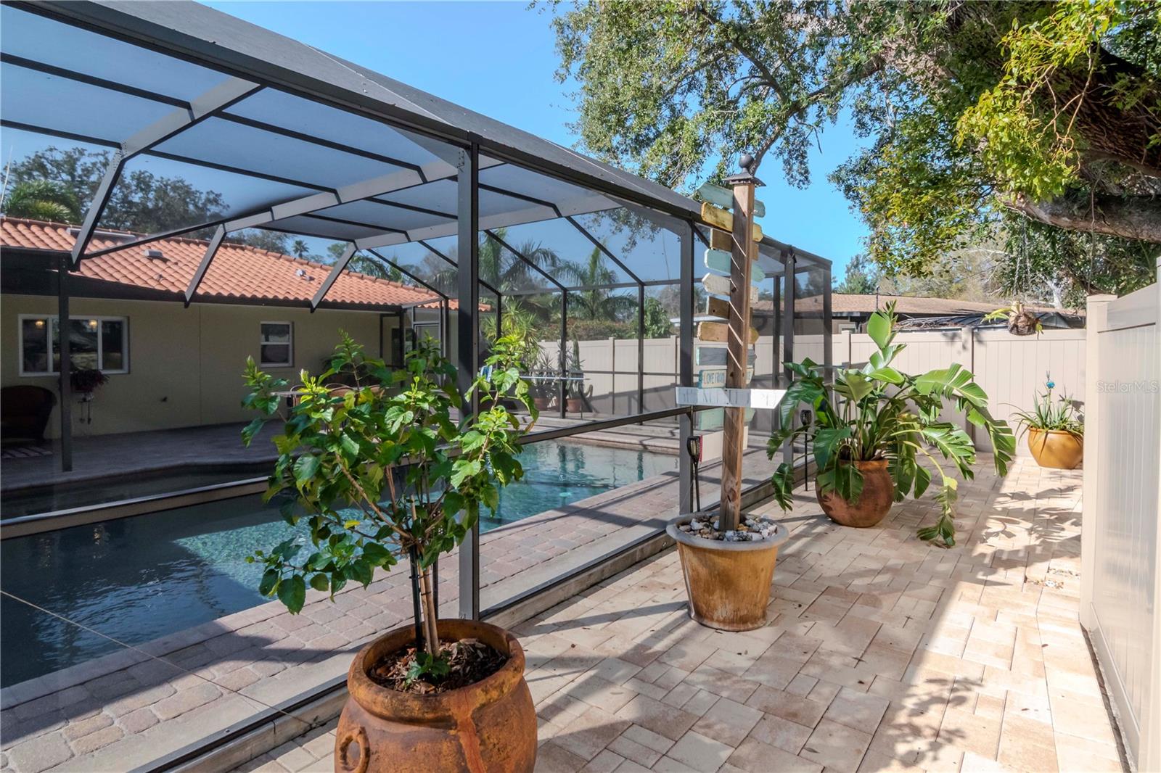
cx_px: 580
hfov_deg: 85.4
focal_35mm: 20
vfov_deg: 63.2
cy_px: 386
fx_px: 629
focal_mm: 13
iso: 1000
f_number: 14
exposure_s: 1/250
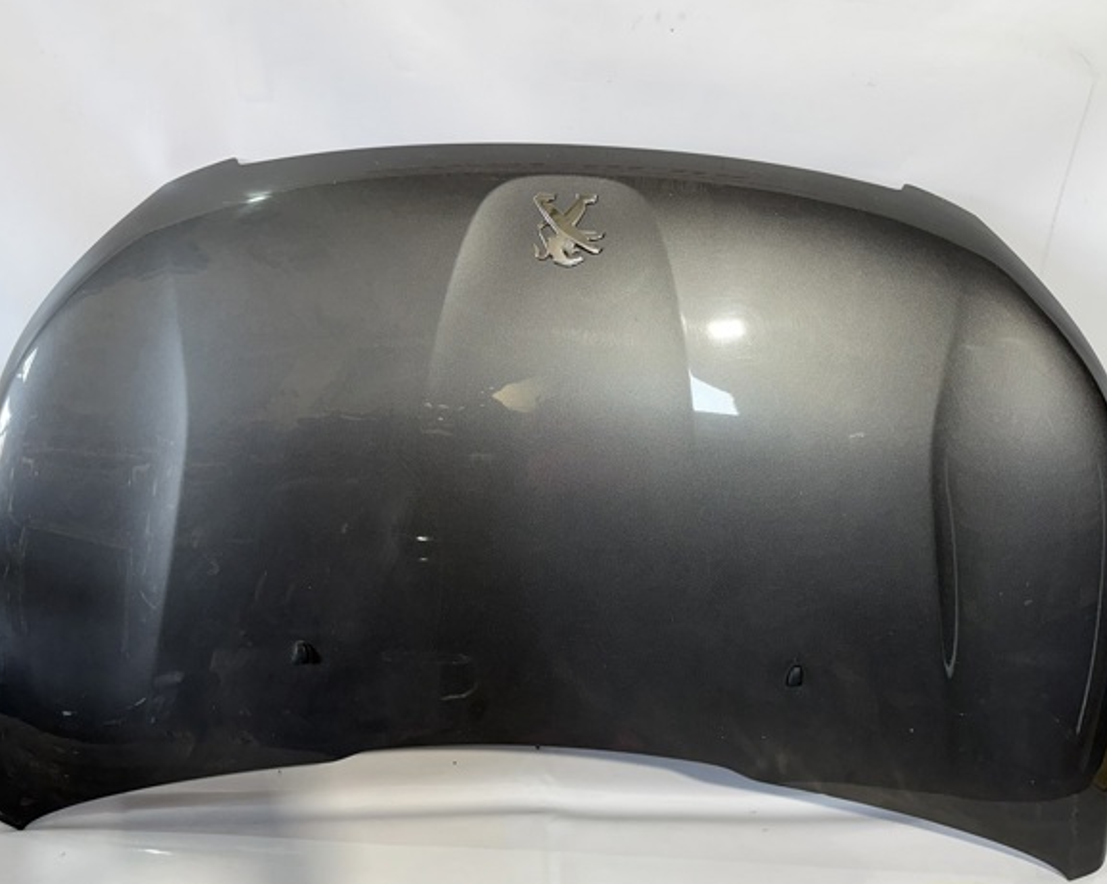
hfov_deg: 66.1
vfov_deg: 54.9
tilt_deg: -27.4
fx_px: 851
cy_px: 437
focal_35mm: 26
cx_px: 545
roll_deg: -1.3
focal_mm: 6.76
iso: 200
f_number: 1.78
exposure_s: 1/100
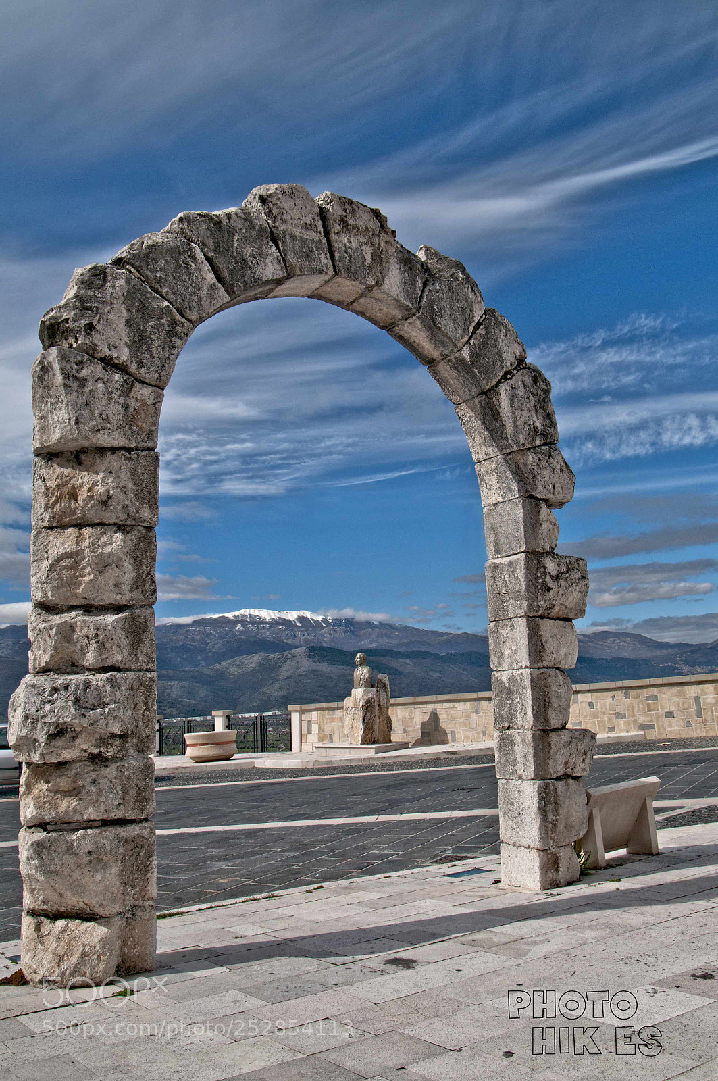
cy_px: 540
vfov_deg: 59.5
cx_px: 359
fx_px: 945
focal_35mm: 32
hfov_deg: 41.6
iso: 100
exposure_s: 1/250
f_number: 9
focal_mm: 21
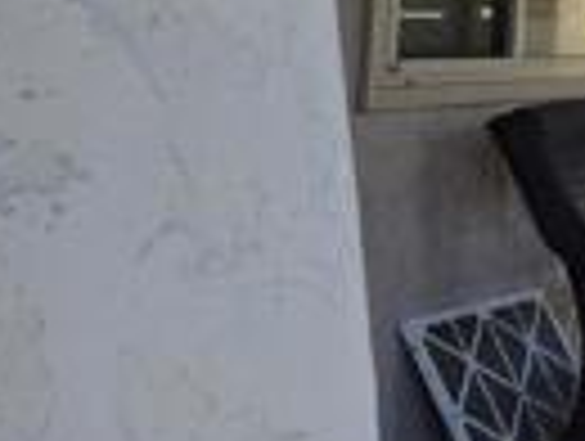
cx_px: 1161
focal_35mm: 113
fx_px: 1913
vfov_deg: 13.0
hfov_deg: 14.5
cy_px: -4
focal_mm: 5.4
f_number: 1.8
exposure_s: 1/662
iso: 25
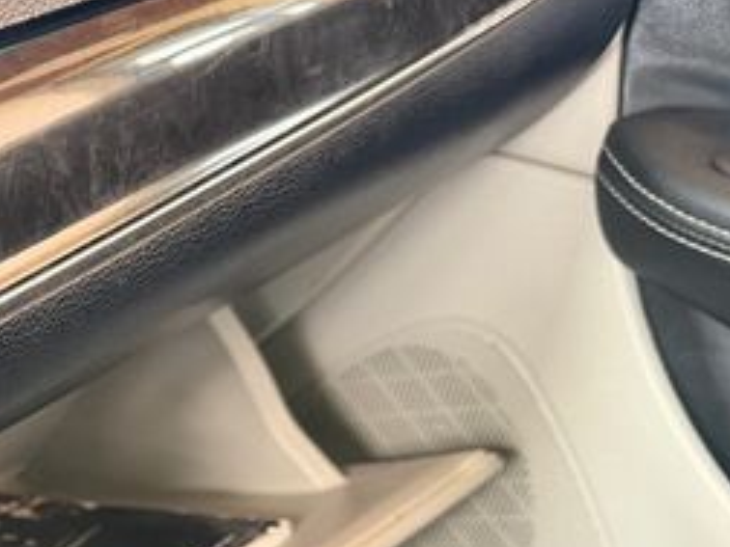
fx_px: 1286
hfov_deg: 28.4
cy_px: 588
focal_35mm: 61
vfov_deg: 22.8
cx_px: -96
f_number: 1.78
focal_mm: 6.76
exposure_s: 1/60
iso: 320
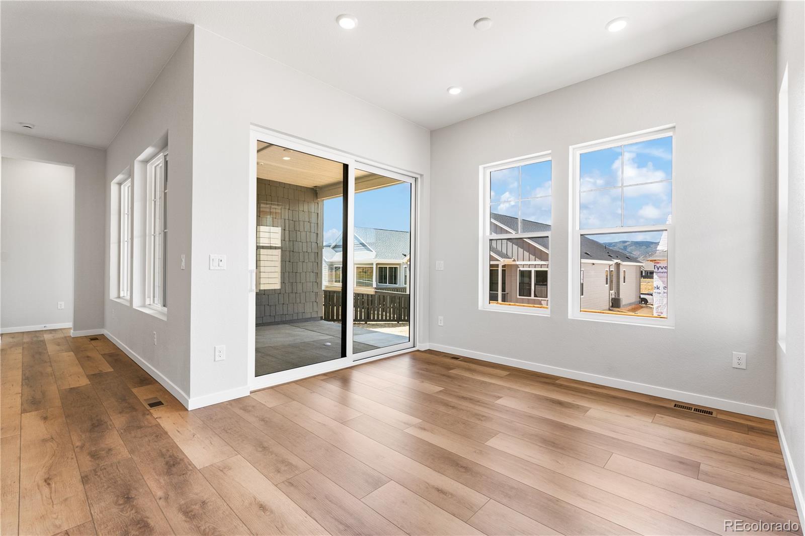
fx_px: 358
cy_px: 268
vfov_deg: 73.7
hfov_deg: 96.8
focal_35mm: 16
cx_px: 402
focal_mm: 16
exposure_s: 1/30
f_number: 7.1
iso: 200
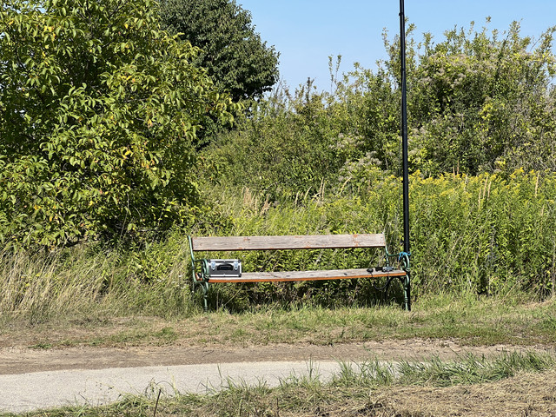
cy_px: 208
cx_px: 278
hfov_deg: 25.3
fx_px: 1237
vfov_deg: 19.1
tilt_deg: -3.4
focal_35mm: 77
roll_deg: +0.1
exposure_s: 1/567
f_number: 2.8
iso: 32
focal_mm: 9
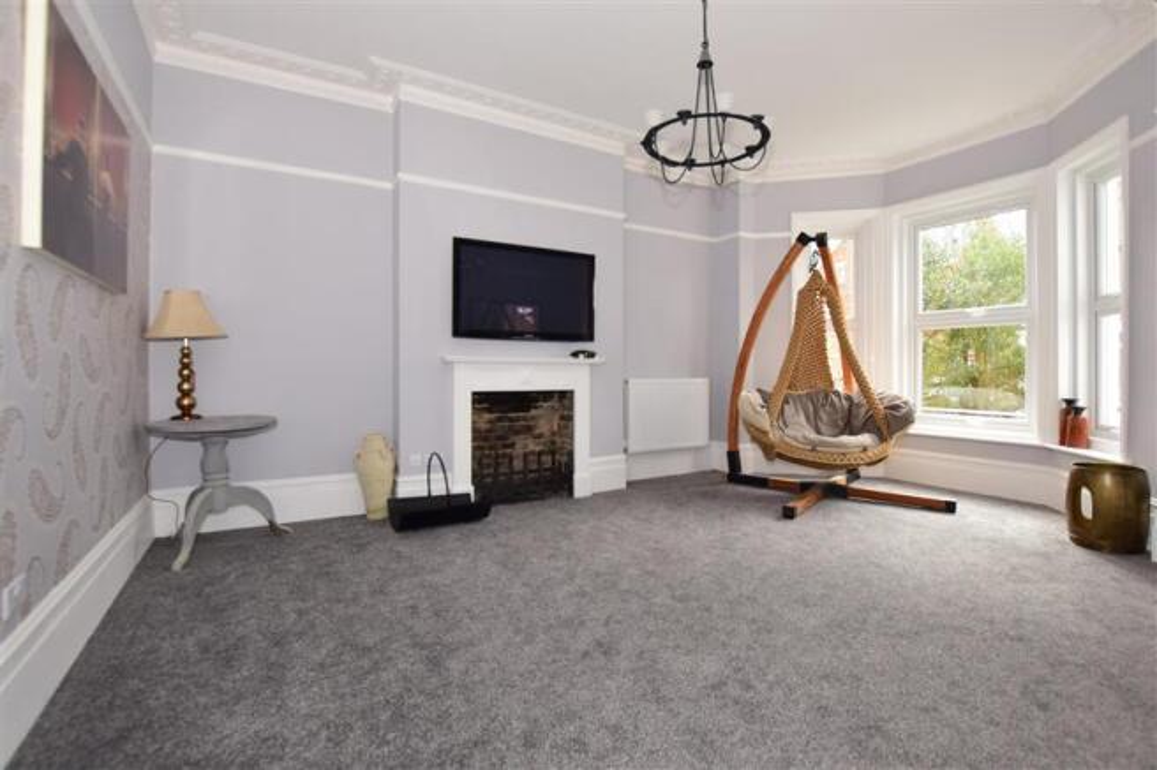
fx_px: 482
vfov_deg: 77.3
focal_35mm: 15
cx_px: 578
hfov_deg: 100.4
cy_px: 385
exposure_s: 1/100
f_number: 5.6
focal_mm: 10
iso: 400
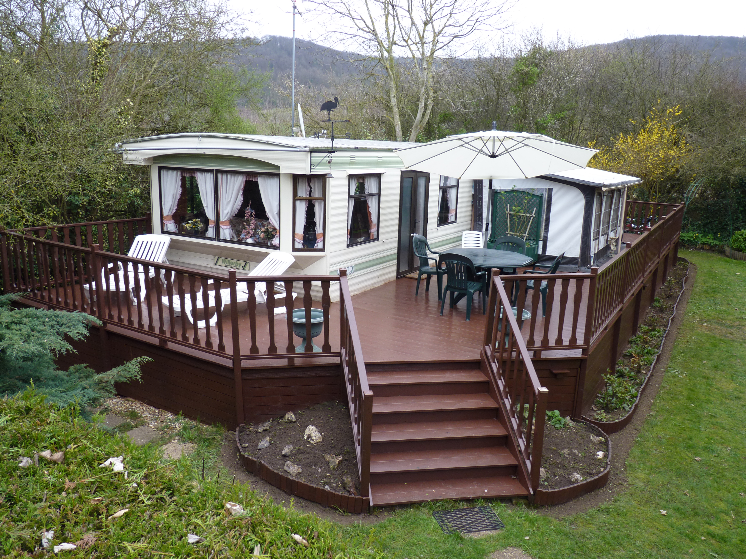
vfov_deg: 51.4
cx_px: 373
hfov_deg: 65.3
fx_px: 582
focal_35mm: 27
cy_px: 280
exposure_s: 1/125
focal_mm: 4.8
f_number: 2.8
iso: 80
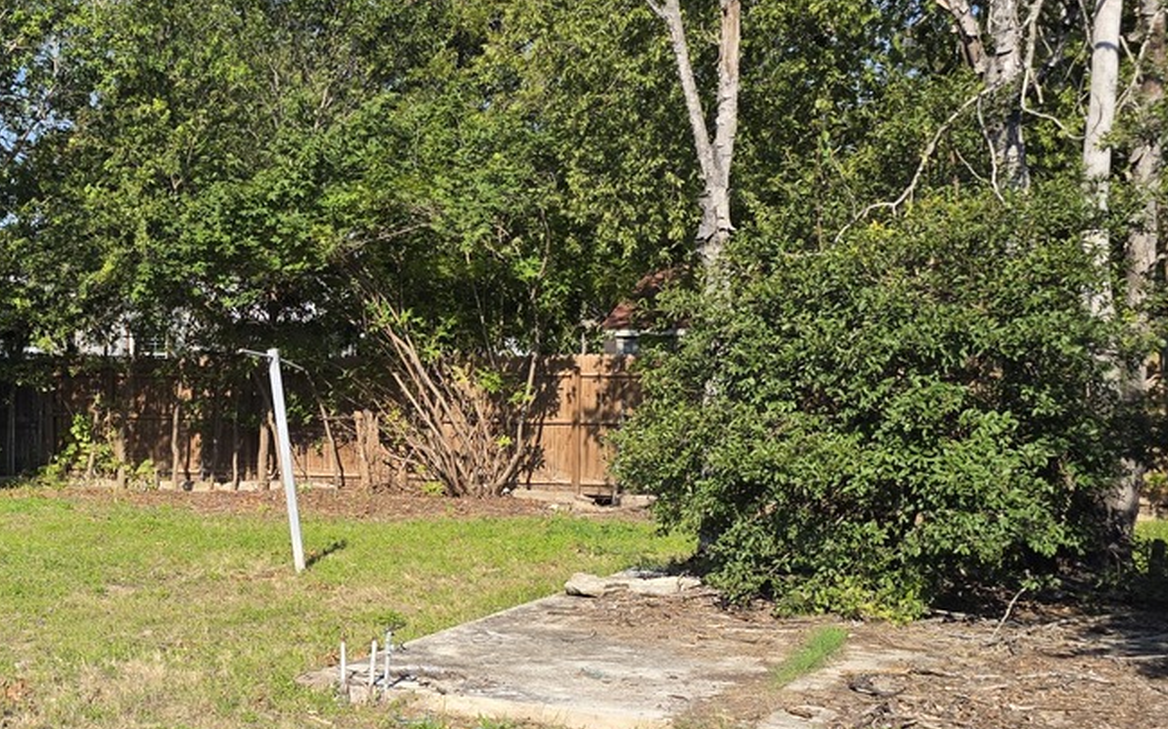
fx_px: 1719
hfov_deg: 36.4
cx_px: 259
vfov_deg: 23.9
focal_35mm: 54
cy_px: 487
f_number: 1.7
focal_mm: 6.3
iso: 80
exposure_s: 1/3972
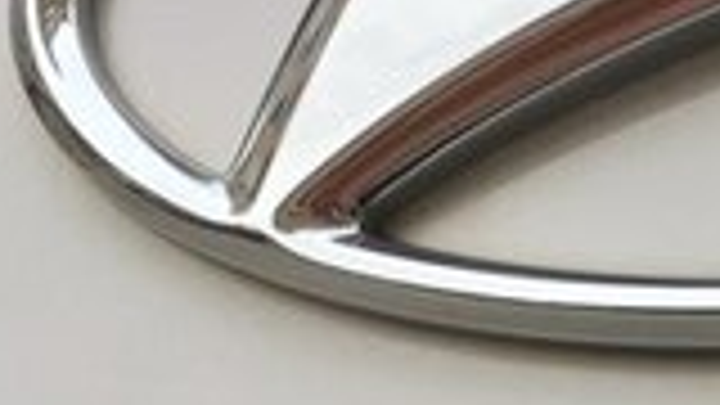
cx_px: 954
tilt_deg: +5.4
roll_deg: -1.8
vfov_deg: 8.8
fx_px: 2482
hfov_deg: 15.6
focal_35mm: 130
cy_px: 785
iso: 50
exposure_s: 1/100
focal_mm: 4.15
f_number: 2.2
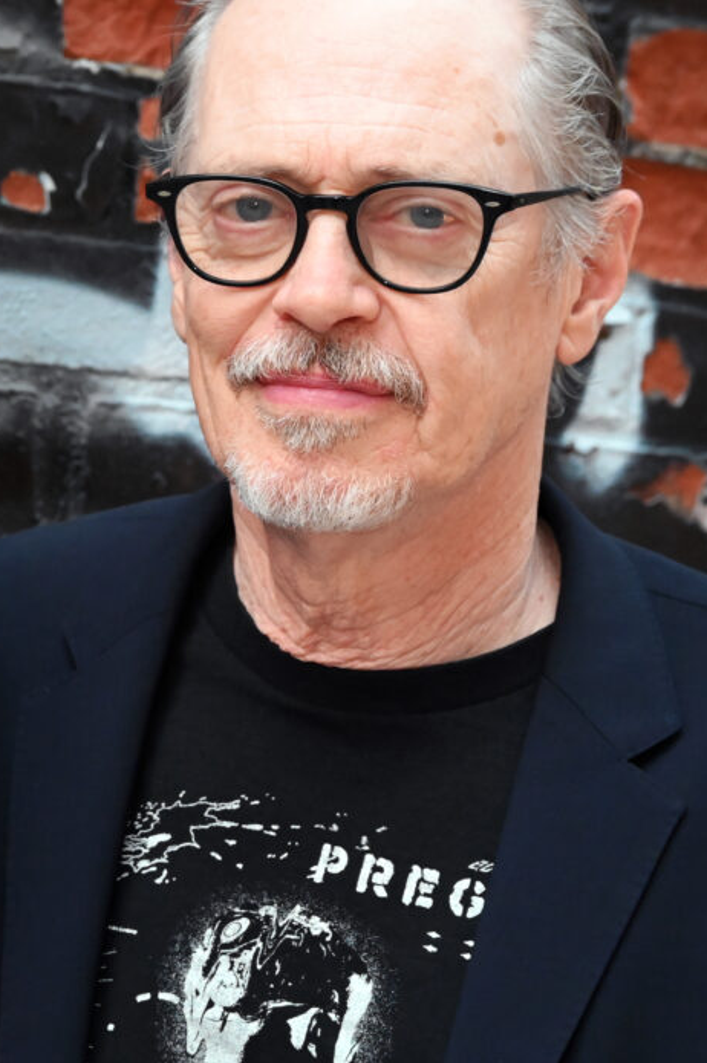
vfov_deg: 24.2
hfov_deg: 16.2
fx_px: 2479
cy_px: 465
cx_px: 386
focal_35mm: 84
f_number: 6
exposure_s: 1/60
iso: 7200
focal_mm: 73
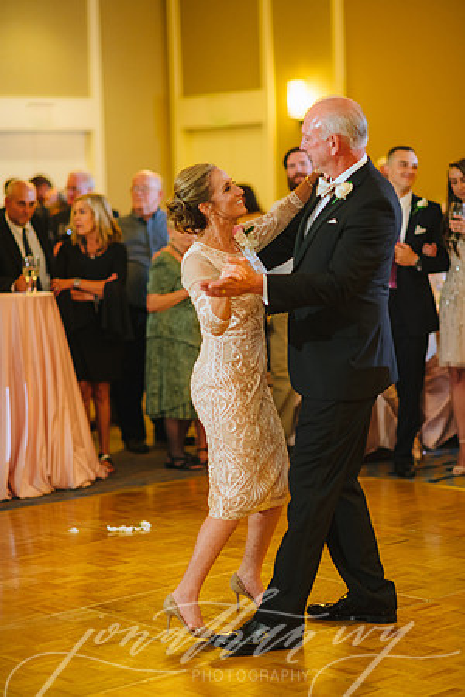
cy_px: 348
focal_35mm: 85
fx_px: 1647
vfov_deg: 23.9
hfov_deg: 16.1
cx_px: 232
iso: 640
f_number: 2
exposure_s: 1/100
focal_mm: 85
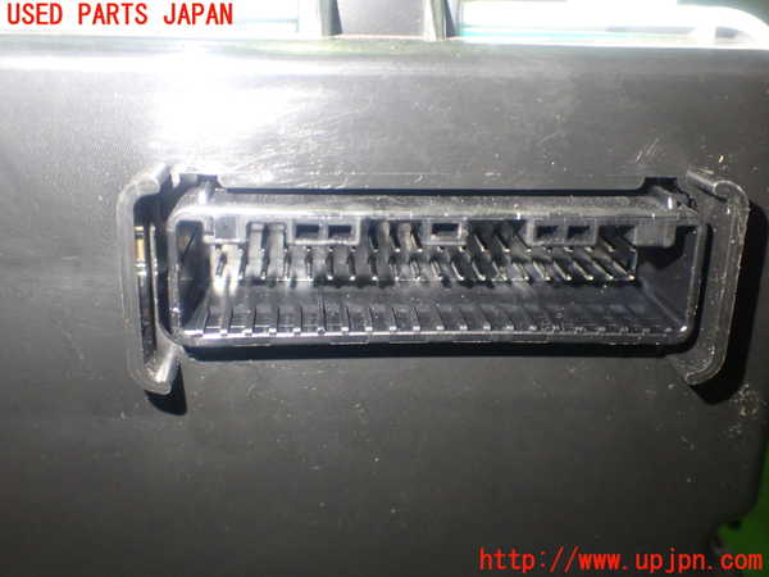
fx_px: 911
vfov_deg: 35.1
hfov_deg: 45.8
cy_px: 288
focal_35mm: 41
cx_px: 384
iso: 800
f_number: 2.8
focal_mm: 7.31
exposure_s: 1/20
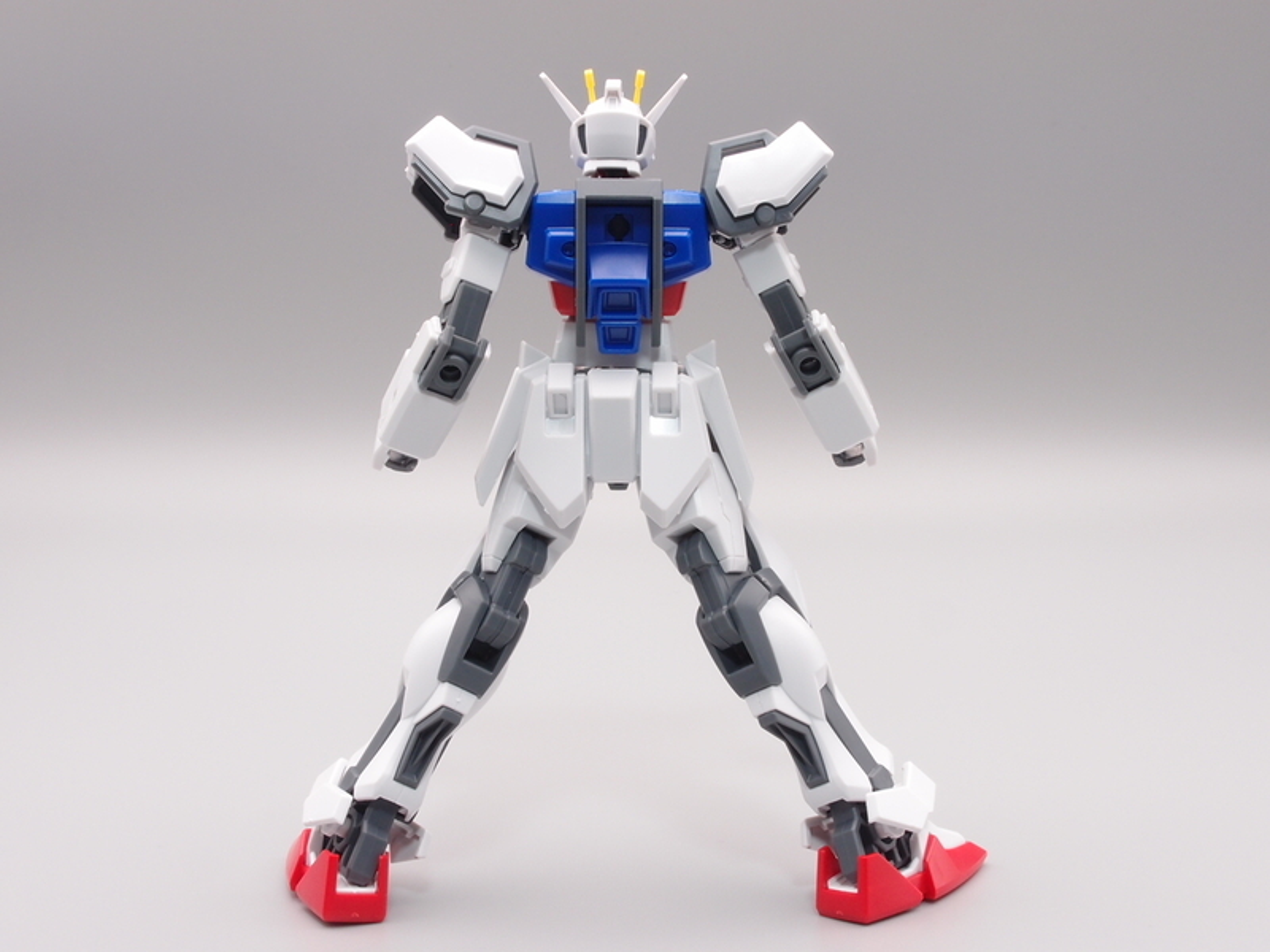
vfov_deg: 29.1
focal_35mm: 50
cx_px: 635
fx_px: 1834
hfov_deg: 38.2
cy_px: 476
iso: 100
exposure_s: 1/3
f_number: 8
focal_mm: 10.83
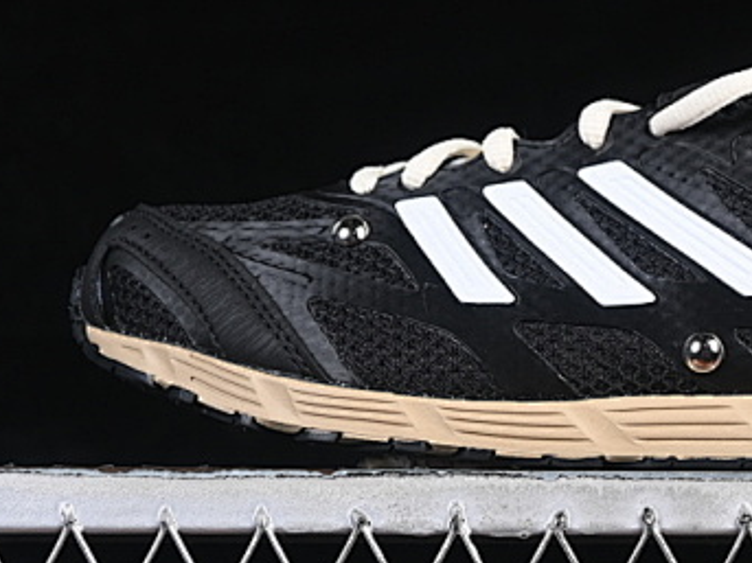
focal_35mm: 168
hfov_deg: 11.7
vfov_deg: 8.8
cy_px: 106
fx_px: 3648
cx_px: 634
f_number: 6.3
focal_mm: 50
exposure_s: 1/60
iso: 160
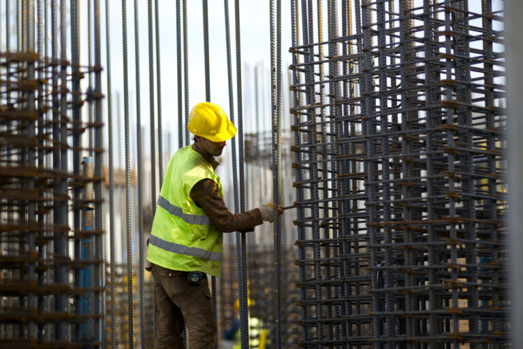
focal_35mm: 135
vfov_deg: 10.2
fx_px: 1961
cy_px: 174
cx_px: 262
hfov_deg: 15.2
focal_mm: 135
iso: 200
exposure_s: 1/3000
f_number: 2.4
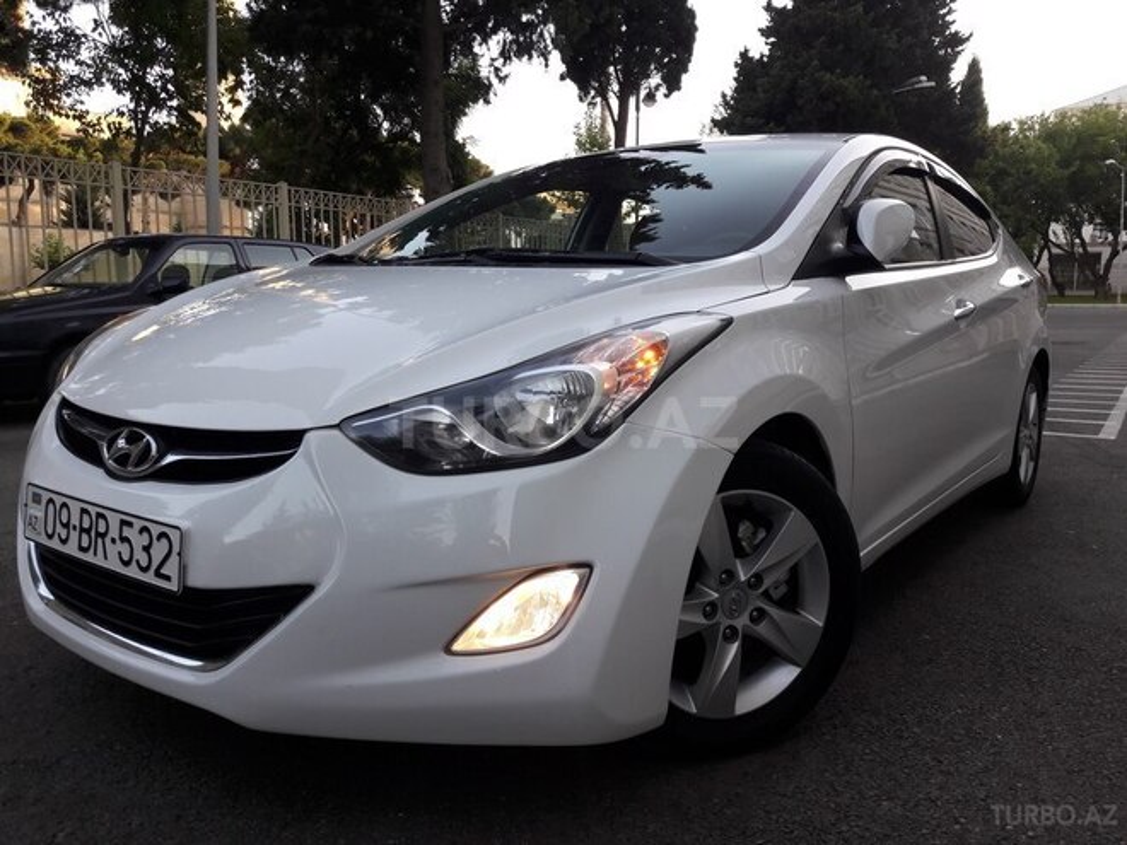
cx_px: 564
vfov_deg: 49.7
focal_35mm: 28
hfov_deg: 63.4
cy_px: 422
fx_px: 912
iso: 40
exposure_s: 1/109
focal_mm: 3.7
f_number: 1.9
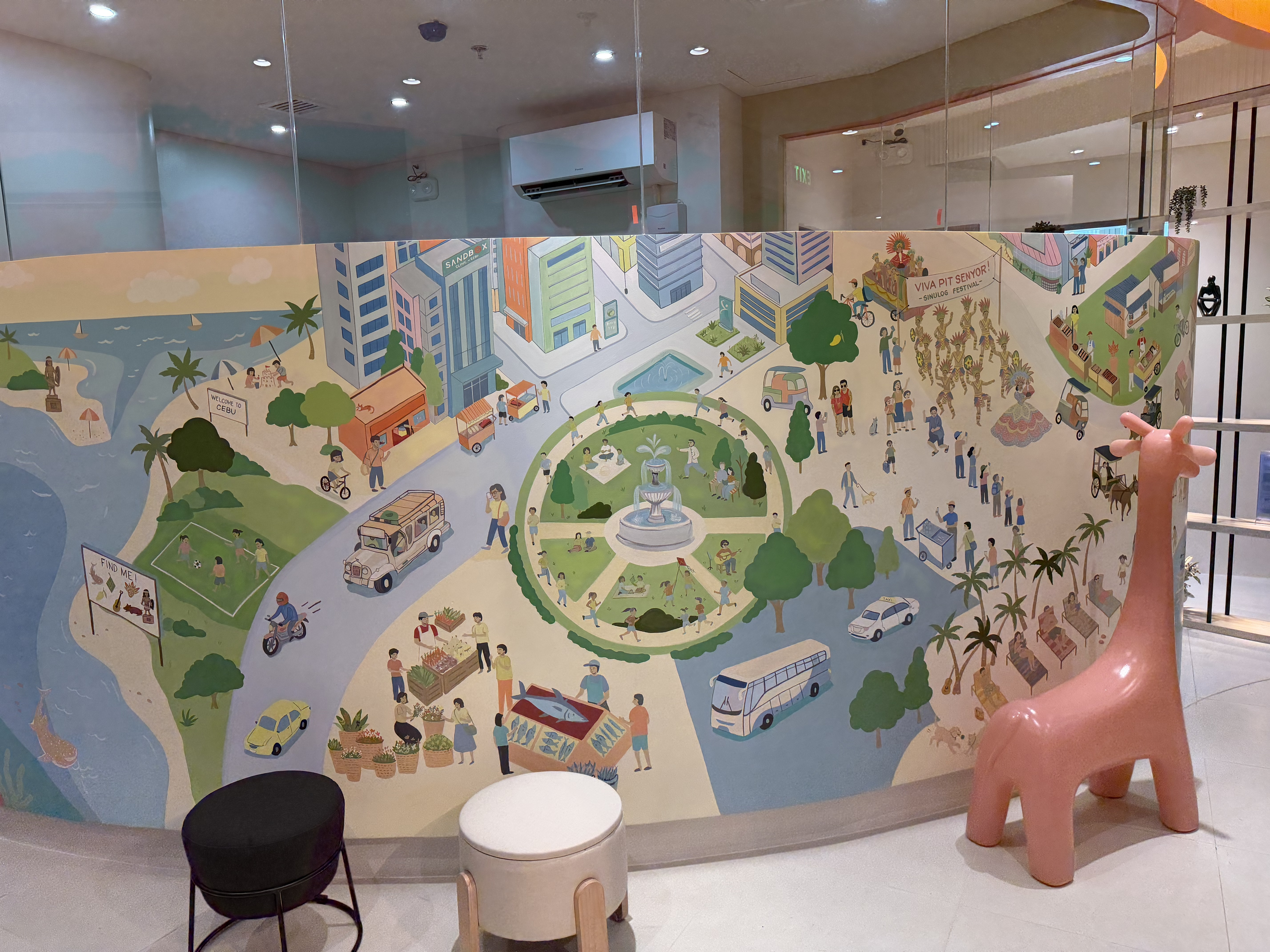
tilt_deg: -7.3
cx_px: 635
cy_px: 476
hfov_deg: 71.6
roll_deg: +1.6
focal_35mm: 24
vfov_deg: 56.8
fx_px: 881
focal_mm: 6.76
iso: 200
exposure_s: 1/121
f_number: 1.78
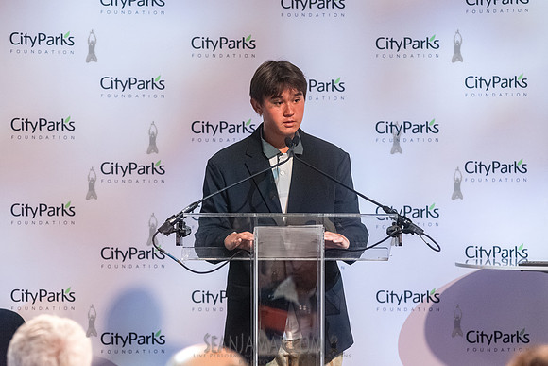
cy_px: 156
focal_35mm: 179
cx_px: 279
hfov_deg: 11.5
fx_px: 2719
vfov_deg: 7.7
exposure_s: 1/320
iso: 6400
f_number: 4.5
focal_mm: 155
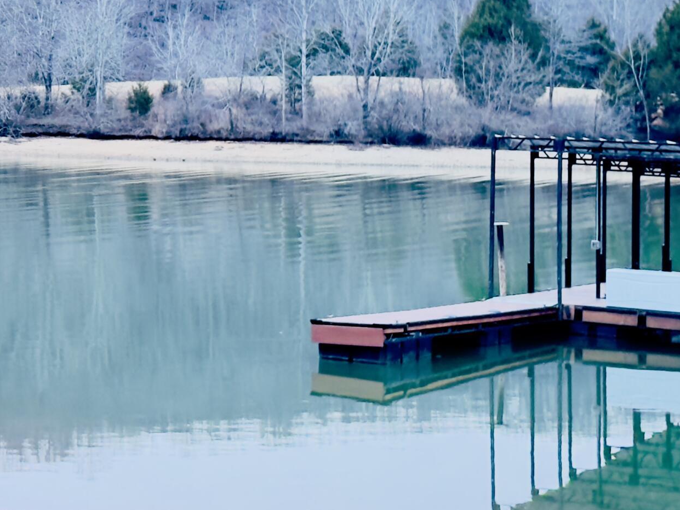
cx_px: -30
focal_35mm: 116
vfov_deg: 12.6
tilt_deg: +2.5
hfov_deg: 16.6
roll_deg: -1.1
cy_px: -1
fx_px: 2279
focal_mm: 6.76
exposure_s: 1/30
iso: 640
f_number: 1.78
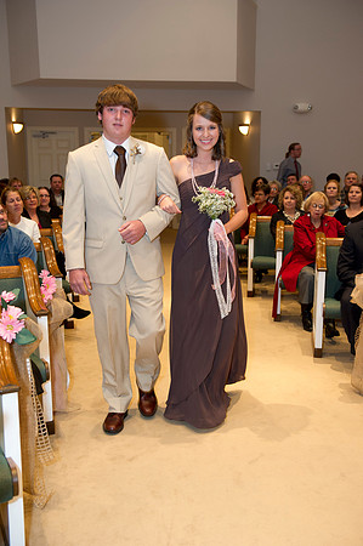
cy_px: 273
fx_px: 606
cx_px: 182
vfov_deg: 48.5
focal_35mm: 40
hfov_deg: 33.3
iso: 1250
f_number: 4
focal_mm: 40
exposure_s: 1/80
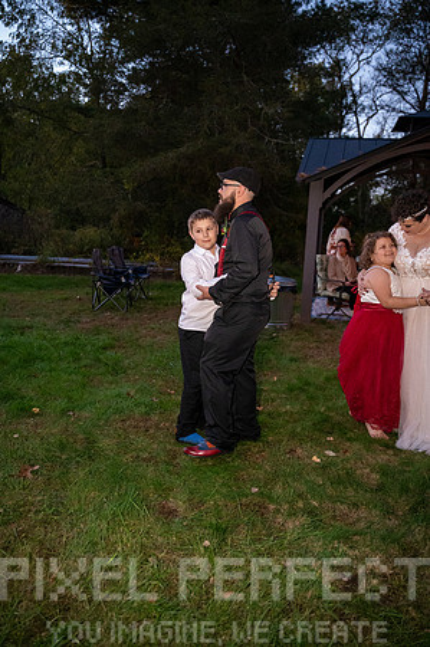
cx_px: 215
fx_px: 503
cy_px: 324
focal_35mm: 28
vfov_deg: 65.5
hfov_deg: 46.3
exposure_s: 1/60
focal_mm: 28
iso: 16000
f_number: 2.8
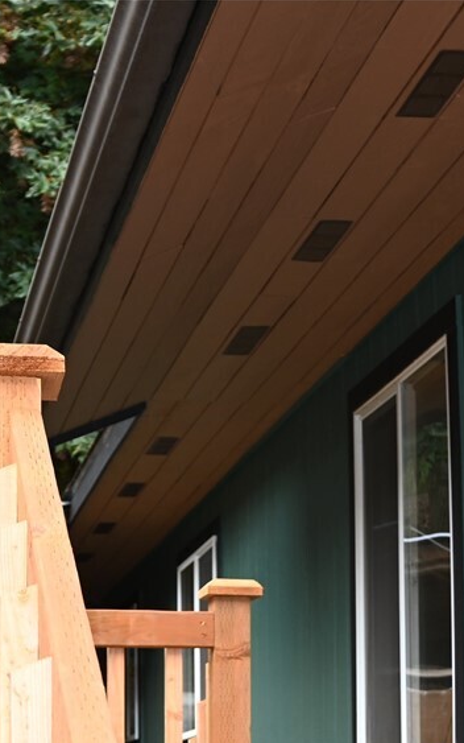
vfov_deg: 21.4
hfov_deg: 13.9
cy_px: 745
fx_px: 1892
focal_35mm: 94
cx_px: 375
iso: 200
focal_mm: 30.5
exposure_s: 1/100
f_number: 5
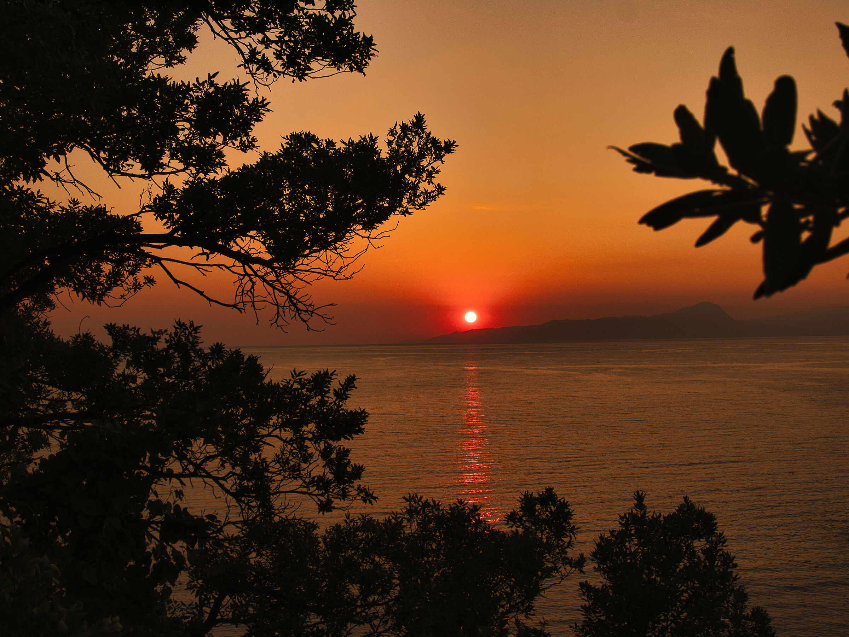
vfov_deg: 30.3
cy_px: 318
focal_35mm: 48
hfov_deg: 39.6
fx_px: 1178
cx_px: 424
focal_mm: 24
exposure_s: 1/100
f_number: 13
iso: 200
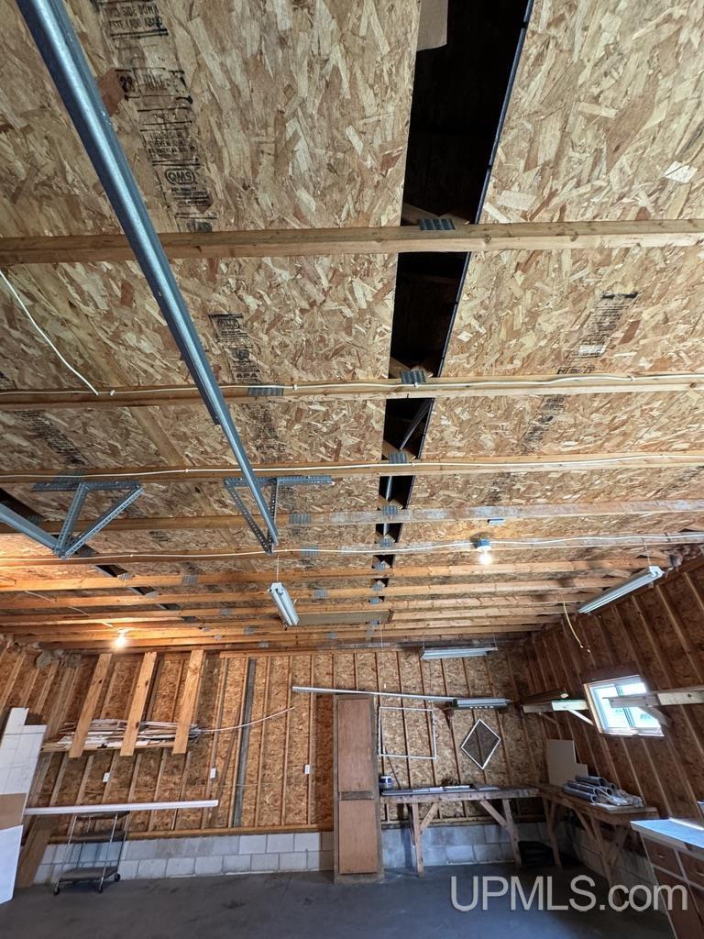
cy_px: 470
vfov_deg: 102.1
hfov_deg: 85.7
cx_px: 352
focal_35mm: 14
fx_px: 380
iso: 250
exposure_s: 1/60
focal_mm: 2.22
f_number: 2.2
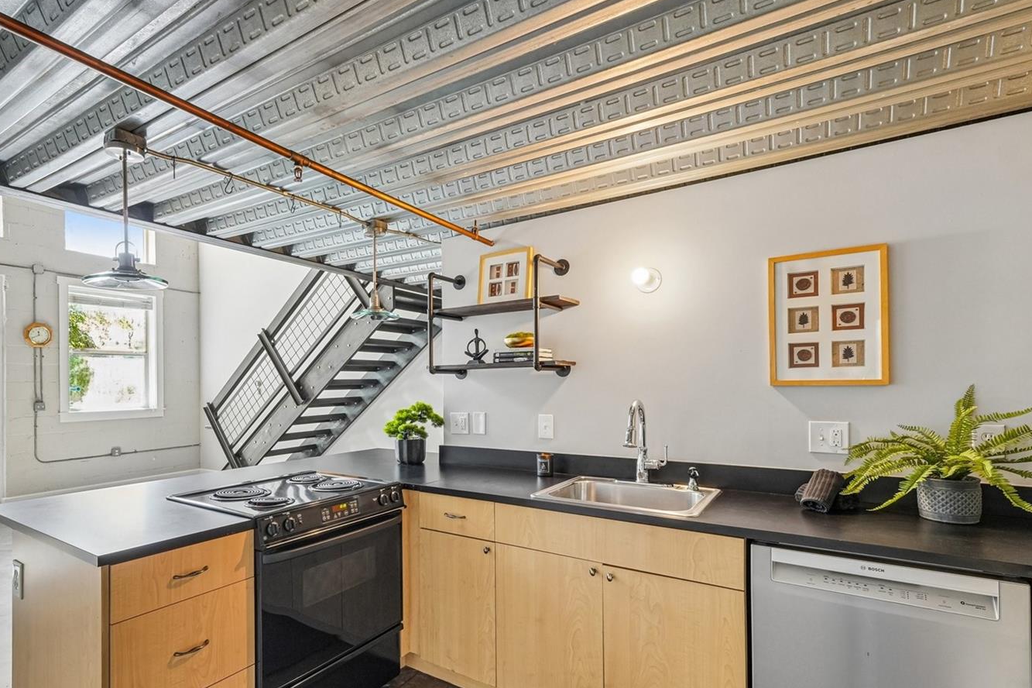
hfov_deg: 89.4
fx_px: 516
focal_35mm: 18
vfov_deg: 67.2
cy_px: 383
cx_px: 440
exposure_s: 1/3.33
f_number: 8
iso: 800
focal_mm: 10
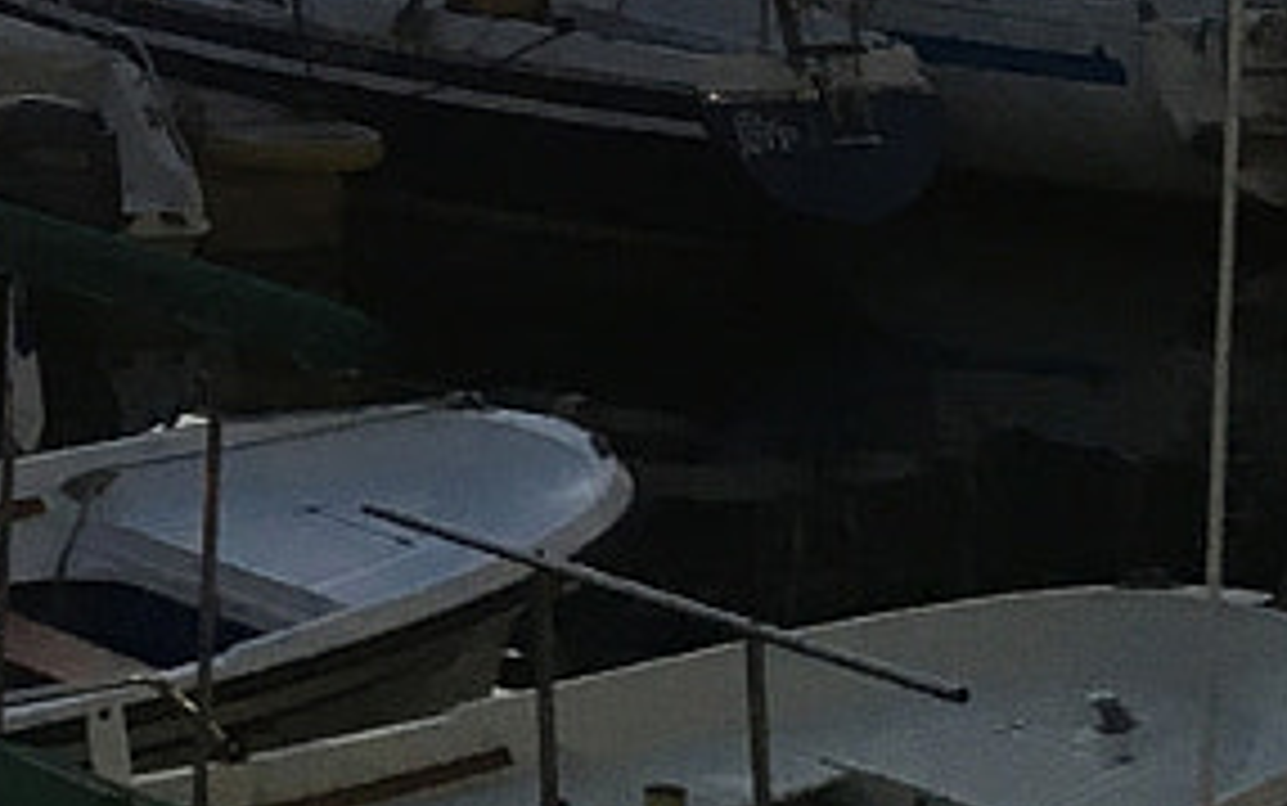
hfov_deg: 10.9
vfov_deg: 7.3
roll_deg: -0.5
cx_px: -1436
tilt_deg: +0.2
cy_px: -928
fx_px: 6035
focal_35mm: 172
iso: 64
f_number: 2.2
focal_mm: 4.15
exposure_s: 1/33
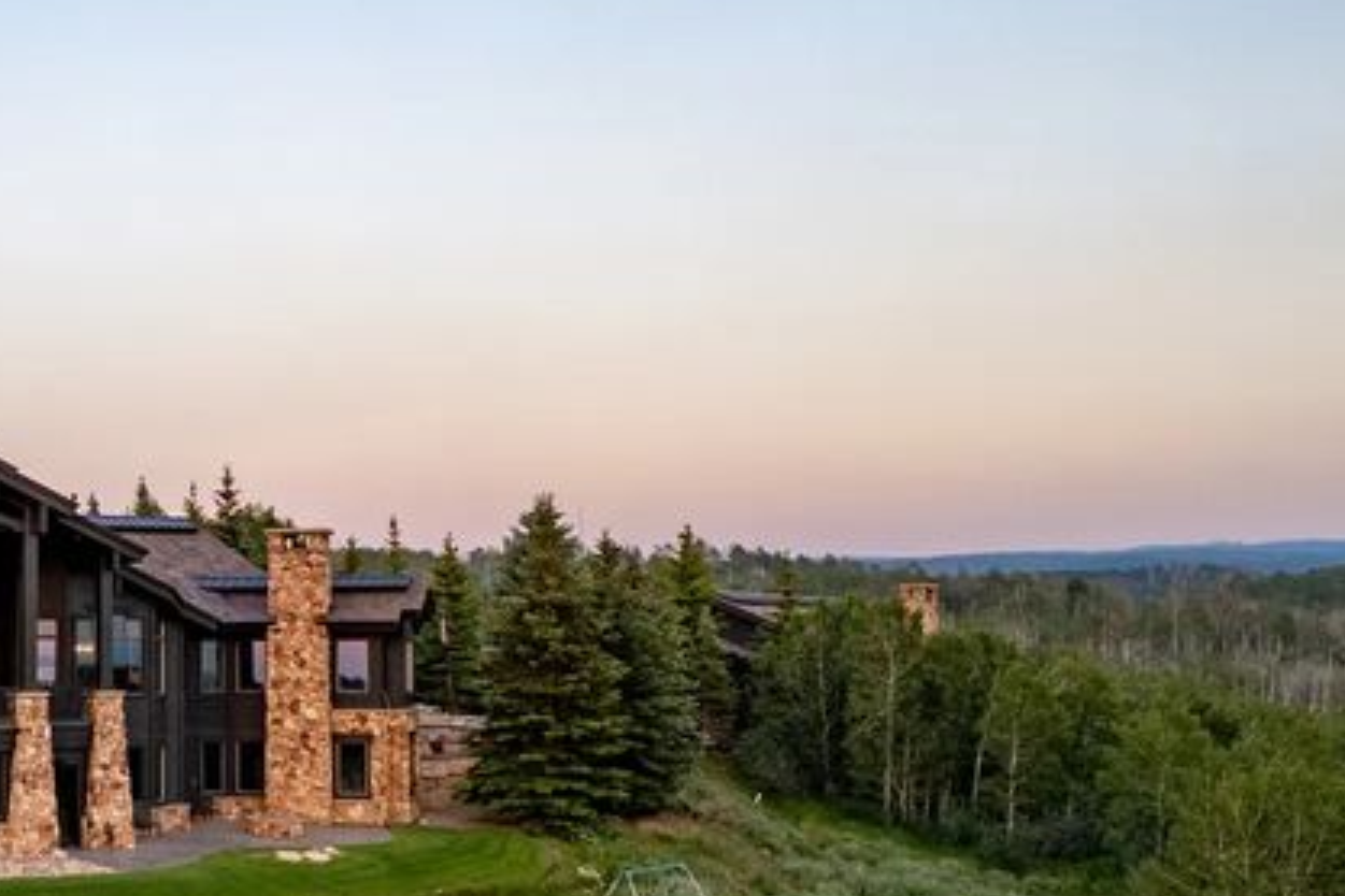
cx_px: 29
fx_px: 2017
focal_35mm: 54
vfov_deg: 25.0
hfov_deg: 33.9
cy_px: 548
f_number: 2.8
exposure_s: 1/125
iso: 110
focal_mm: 8.38
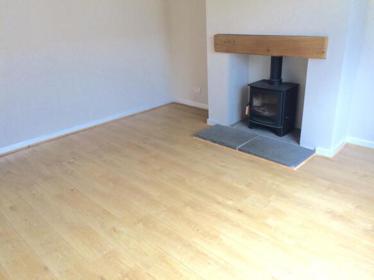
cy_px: 140
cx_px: 187
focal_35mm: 29
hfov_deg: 61.7
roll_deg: +2.7
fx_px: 313
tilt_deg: -21.1
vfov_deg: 48.2
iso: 32
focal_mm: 4.15
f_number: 2.2
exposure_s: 1/60
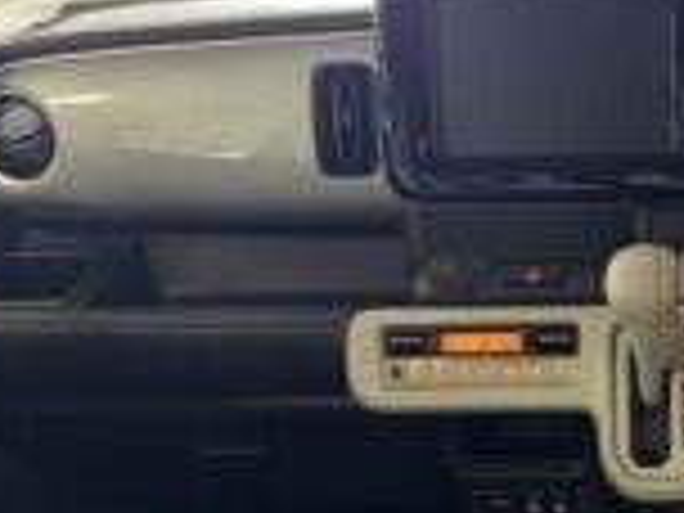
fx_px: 1186
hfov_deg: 30.4
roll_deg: +1.5
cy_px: 425
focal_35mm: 60
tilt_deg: -29.6
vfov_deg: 24.0
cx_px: 648
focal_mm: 5.96
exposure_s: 1/25
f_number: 1.6
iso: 640
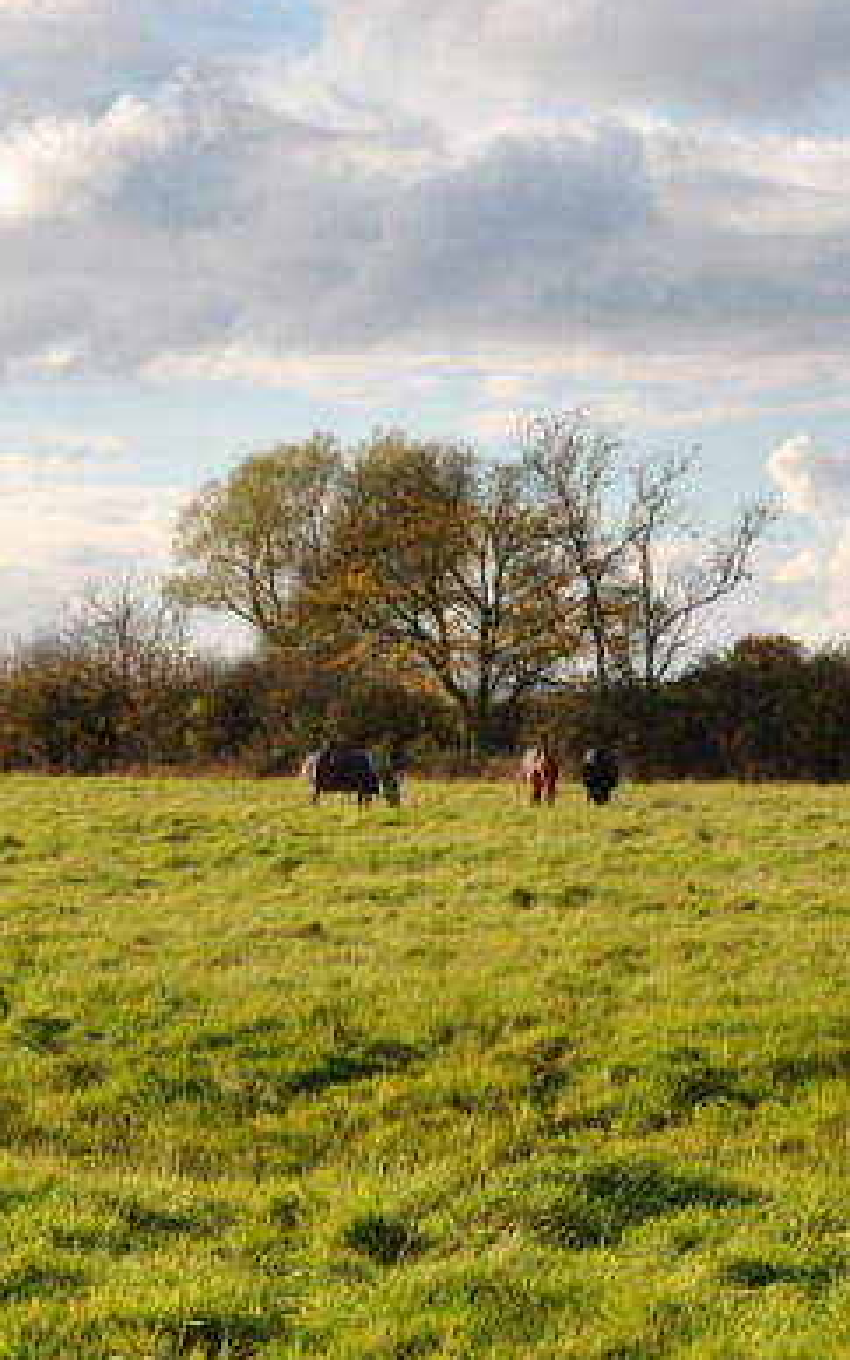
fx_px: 4965
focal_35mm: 134
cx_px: 1005
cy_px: 754
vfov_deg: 15.6
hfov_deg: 9.7
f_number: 10
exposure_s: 1/250
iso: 180
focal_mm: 52
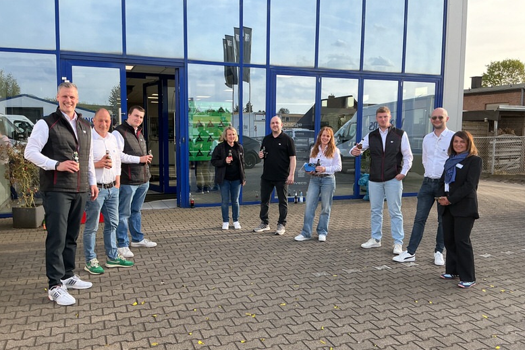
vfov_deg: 42.3
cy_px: 182
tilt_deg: -5.6
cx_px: 256
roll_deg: -0.9
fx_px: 452
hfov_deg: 60.3
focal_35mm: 31
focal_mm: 3
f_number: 1.8
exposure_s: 1/340
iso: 25
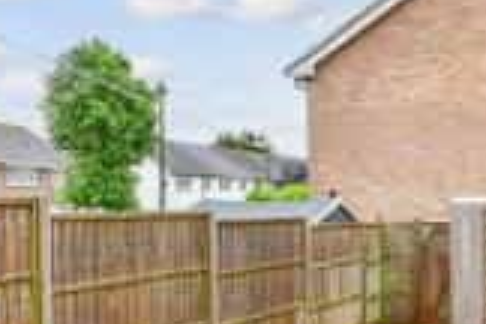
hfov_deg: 41.2
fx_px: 594
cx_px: 432
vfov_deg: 30.3
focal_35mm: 44
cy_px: 218
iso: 400
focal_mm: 10
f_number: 8
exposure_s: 1/160
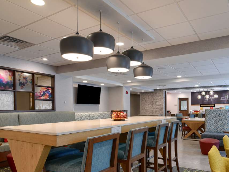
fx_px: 179
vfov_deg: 50.6
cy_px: 111
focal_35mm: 27
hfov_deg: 64.8
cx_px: 137
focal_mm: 16
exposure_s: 2.5
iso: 100
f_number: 9
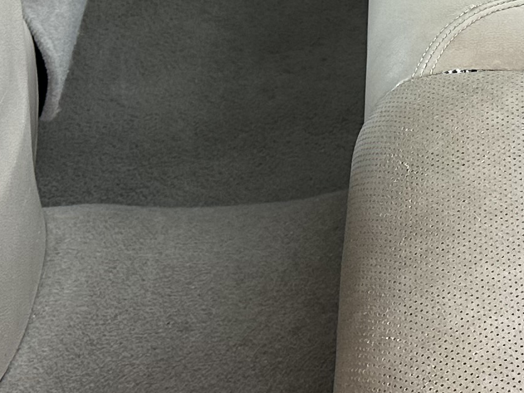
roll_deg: +1.7
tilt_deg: -37.6
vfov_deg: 12.7
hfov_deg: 14.9
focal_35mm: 116
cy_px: 25
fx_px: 1756
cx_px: 924
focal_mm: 6.86
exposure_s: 1/121
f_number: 1.78
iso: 125
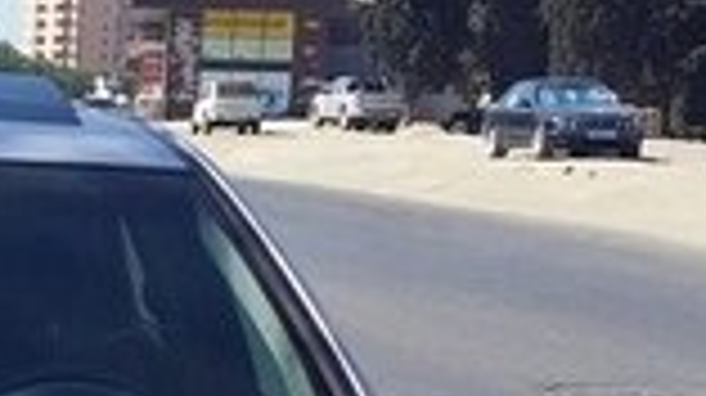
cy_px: 718
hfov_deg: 14.6
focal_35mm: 142
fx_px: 2656
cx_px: -171
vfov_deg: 8.2
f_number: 2.2
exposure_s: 1/1115
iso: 40
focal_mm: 3.3
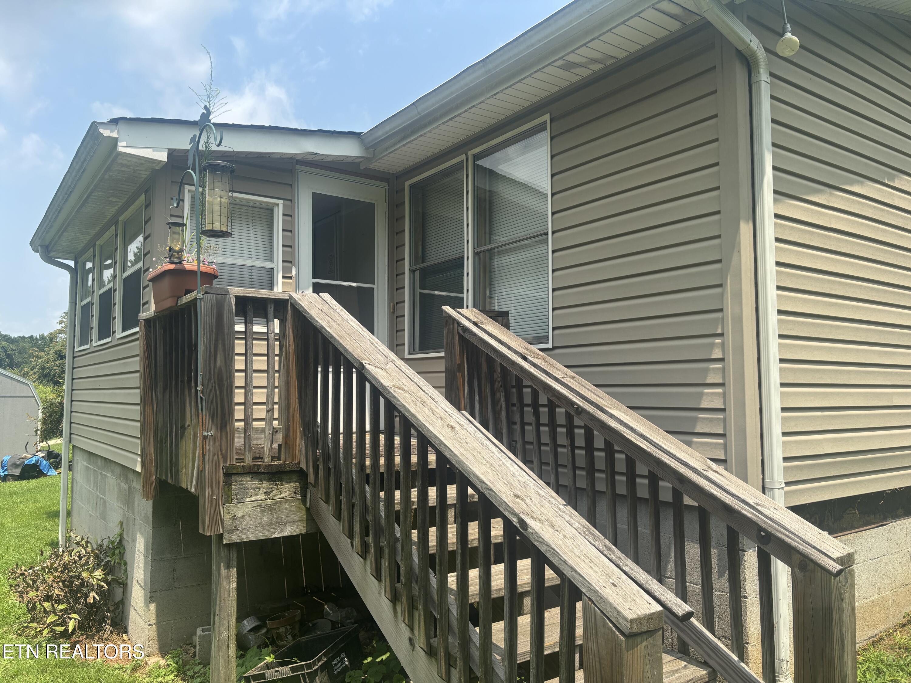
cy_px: 342
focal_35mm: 26
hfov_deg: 67.3
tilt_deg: +5.9
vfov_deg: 53.1
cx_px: 456
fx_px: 684
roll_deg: -0.7
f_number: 1.6
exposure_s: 1/2062
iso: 50
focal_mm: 5.96
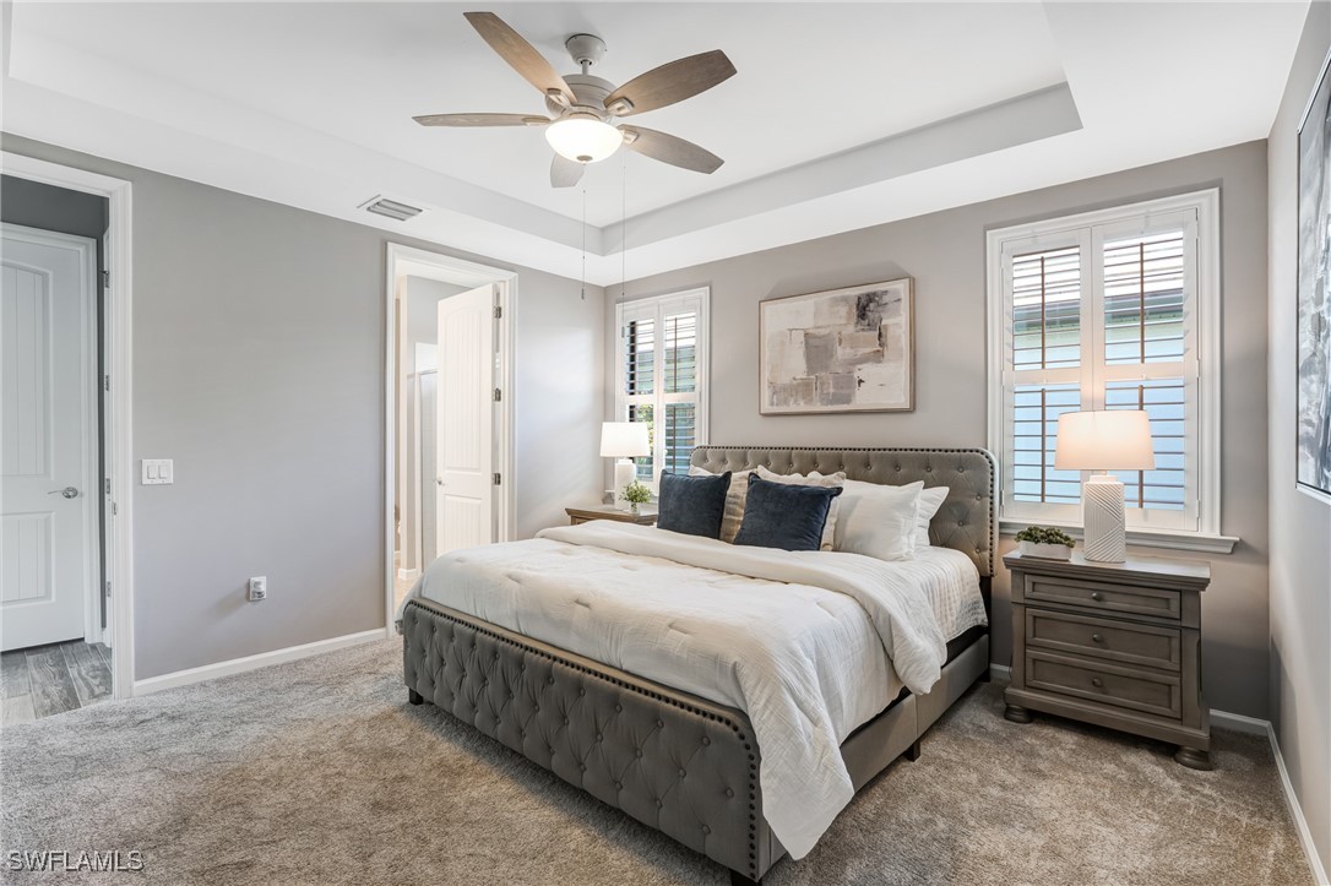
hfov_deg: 96.8
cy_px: 443
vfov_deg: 73.7
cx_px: 666
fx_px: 591
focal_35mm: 16
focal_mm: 16
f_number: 9
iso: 200
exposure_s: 1/5
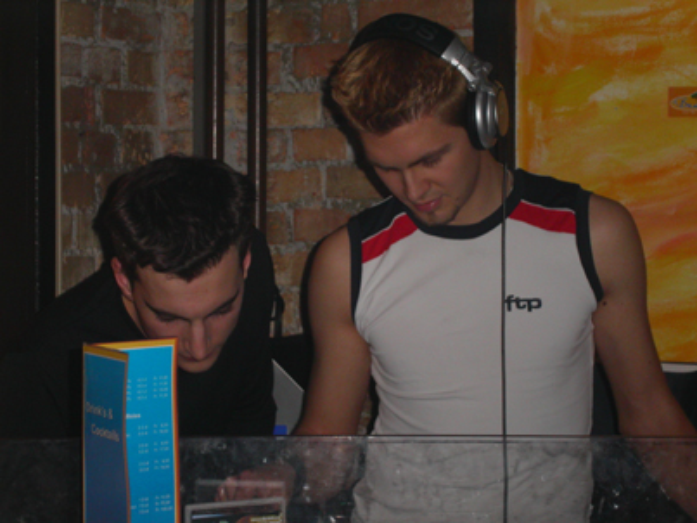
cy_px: 262
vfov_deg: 13.0
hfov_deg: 17.3
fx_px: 2295
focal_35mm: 114
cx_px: 348
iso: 200
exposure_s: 1/90
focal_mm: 23.4
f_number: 4.7
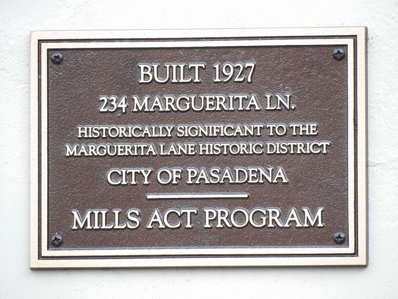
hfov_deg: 2.8
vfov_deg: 2.1
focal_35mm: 719
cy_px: 150
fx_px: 8267
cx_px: 199
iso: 100
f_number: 4.4
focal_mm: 128.9
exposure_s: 1/63
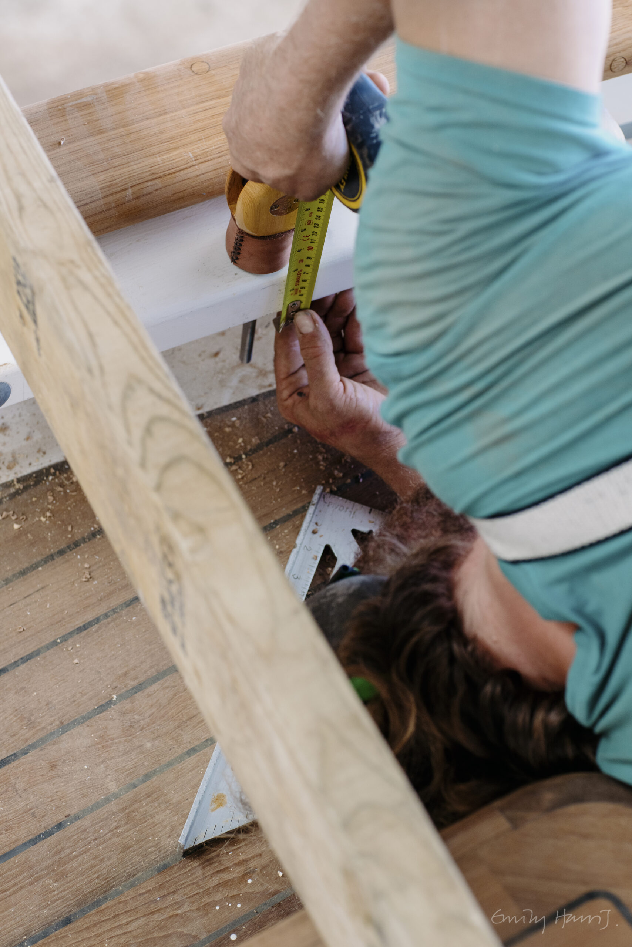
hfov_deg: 16.1
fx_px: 2237
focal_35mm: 85
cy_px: 474
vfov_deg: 23.9
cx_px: 316
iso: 800
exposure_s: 1/80
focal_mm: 85
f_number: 4.5
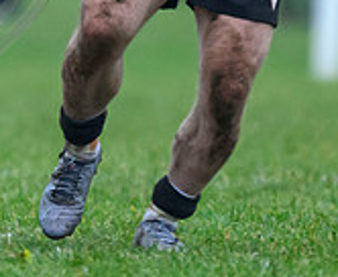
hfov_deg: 0.7
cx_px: -54
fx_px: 26447
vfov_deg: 0.6
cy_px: -28
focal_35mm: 2619
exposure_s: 1/1600
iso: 3200
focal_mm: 560
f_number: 4
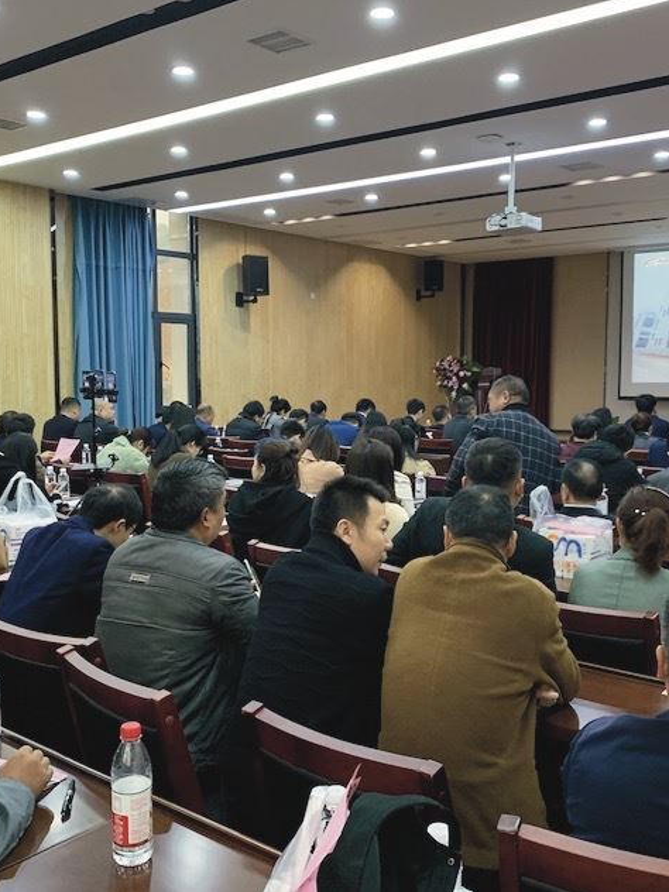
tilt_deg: -5.3
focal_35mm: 35
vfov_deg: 52.6
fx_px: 902
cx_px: 367
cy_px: 446
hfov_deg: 40.7
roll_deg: +0.8
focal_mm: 4.25
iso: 400
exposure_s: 1/53
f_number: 1.8
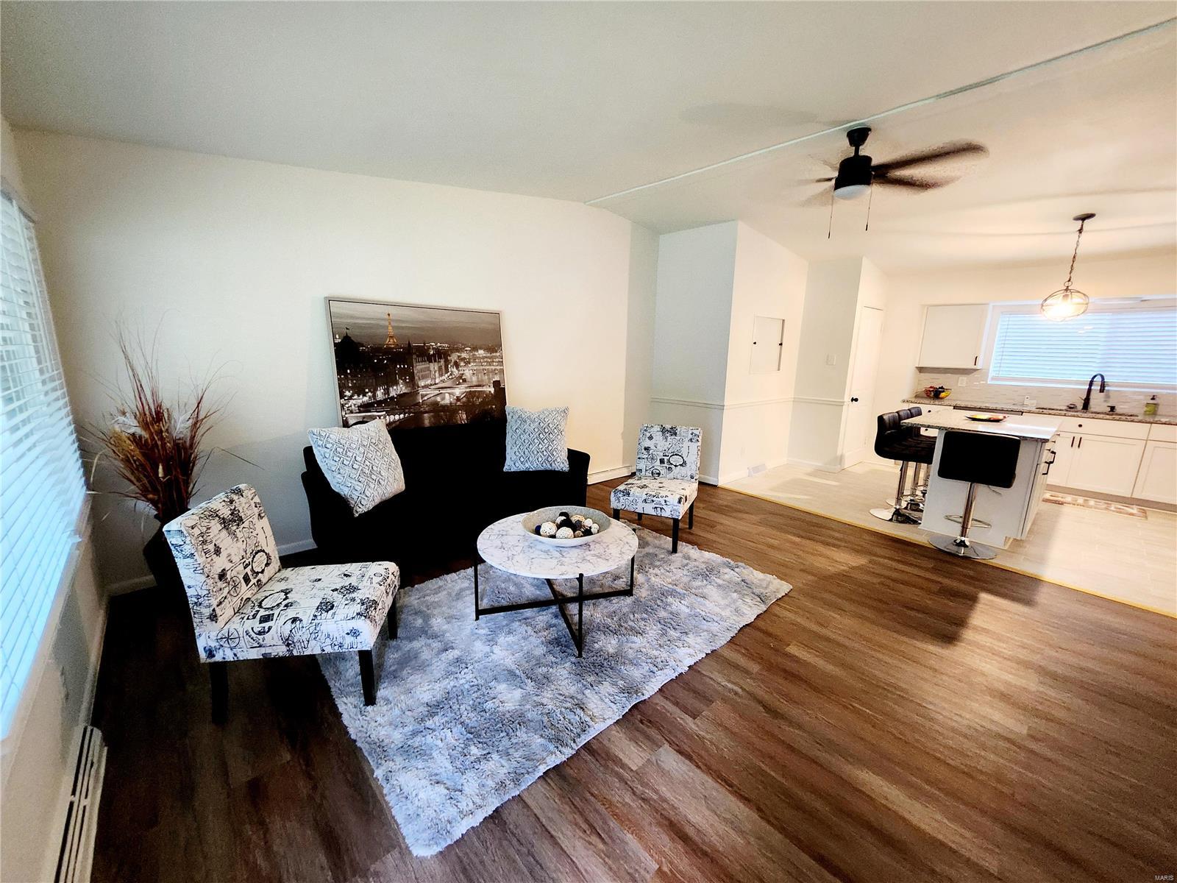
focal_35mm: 13
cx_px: 588
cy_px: 442
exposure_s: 1/30
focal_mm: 1.74
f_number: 2.2
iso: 400
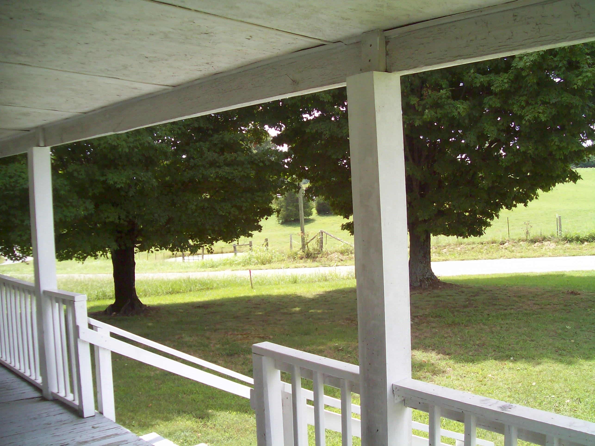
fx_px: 619
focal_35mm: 36
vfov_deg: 39.6
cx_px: 298
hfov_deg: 51.4
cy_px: 223
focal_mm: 6
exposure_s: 1/363
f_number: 2.7
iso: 80
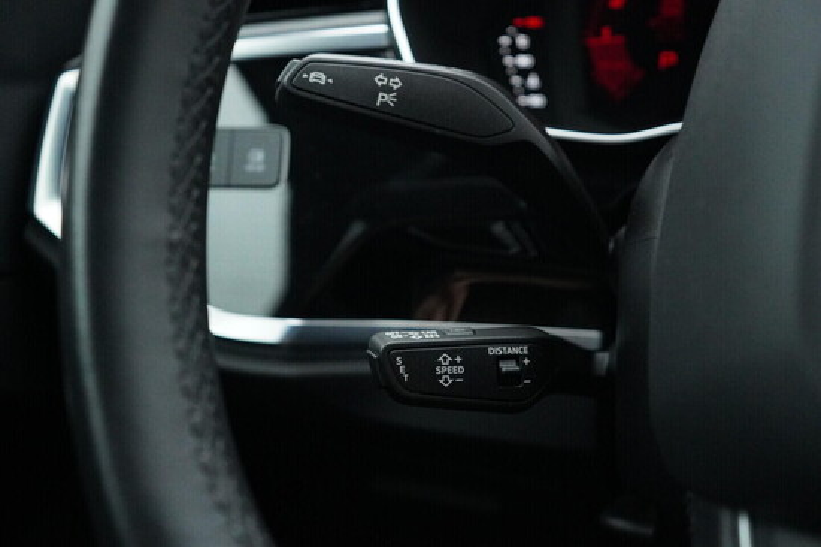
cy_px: 274
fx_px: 820
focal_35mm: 36
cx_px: 410
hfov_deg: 53.2
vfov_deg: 36.8
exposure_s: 1/1250
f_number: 2.8
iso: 6400
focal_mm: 24
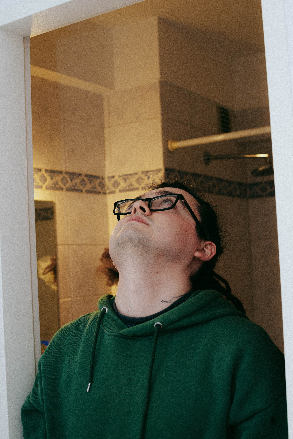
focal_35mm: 50
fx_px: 610
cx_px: 146
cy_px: 220
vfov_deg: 39.6
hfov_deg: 27.0
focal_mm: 50
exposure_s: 1/200
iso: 500
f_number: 5.6
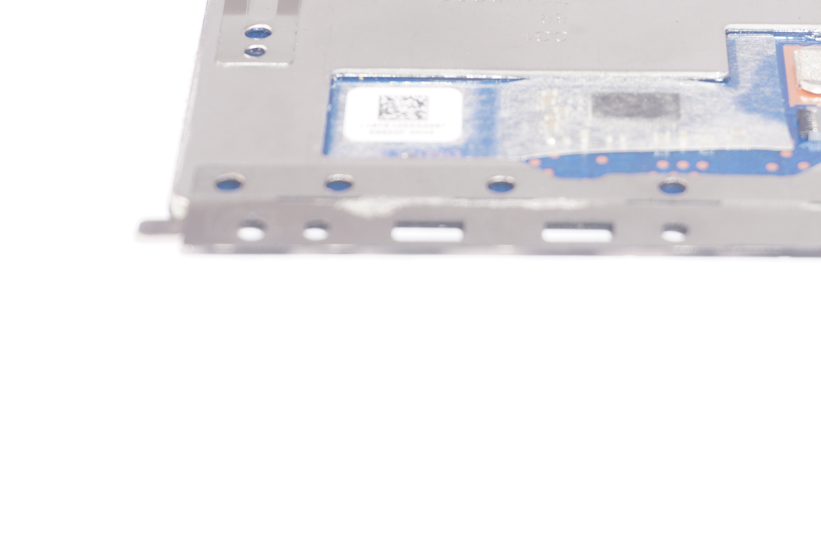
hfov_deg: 15.7
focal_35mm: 130
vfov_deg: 10.5
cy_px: 163
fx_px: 2962
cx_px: 664
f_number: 6.3
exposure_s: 1/80
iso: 125
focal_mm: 50
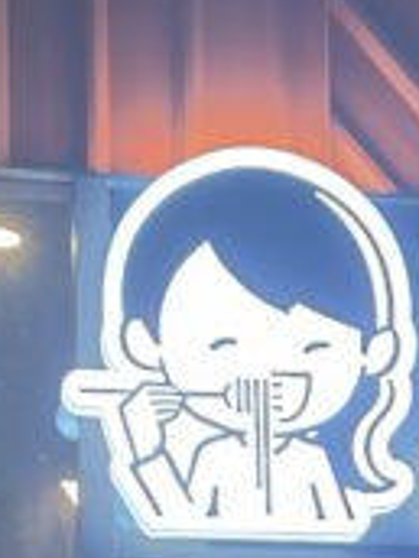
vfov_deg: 13.3
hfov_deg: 10.7
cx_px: 474
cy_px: 908
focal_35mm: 137
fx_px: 2211
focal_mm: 6.5
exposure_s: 1/100
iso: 100
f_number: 1.4
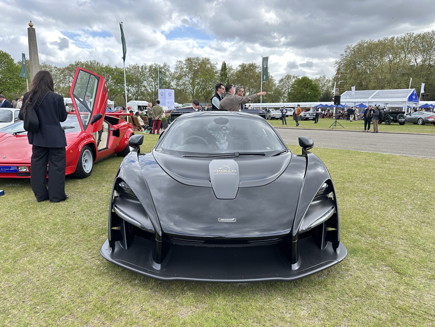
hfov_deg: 71.6
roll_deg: -0.5
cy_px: 164
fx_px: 302
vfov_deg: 56.8
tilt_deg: -9.3
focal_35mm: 24
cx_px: 218
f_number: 1.78
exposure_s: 1/704
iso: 80
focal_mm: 6.86
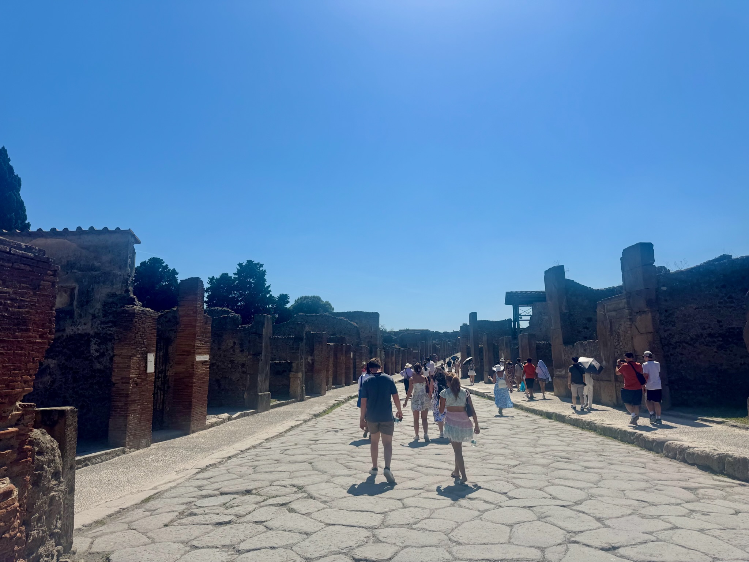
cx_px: 374
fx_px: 519
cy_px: 281
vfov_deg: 56.8
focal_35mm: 24
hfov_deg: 71.6
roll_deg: +0.3
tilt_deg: +7.9
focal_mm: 6.76
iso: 80
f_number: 1.78
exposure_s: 1/10417
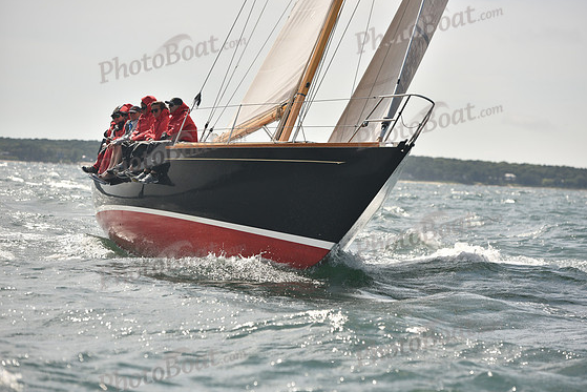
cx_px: 301
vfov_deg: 10.2
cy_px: 193
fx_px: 2202
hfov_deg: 15.2
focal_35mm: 135
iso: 320
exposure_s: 1/2000
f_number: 4.5
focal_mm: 130
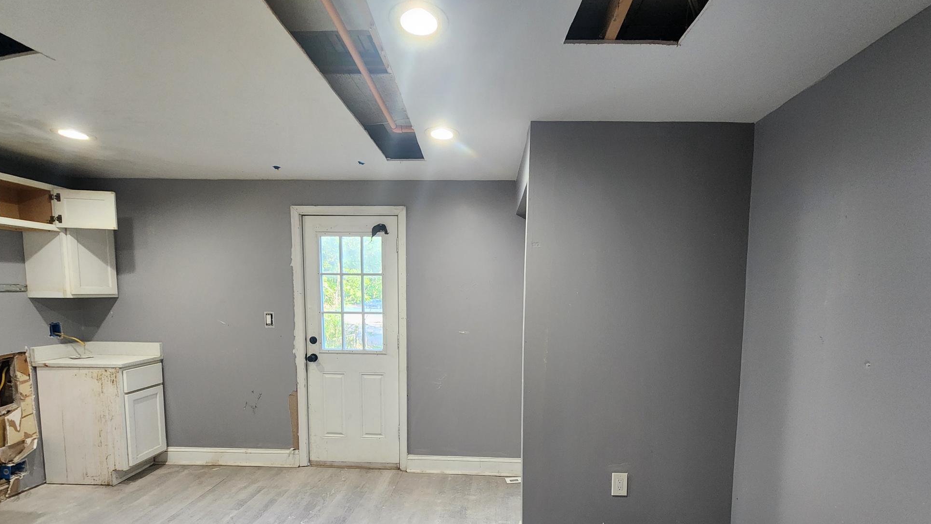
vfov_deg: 69.4
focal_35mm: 15
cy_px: 327
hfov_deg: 103.0
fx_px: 370
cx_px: 474
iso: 400
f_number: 2.2
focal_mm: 2.2
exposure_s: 1/60
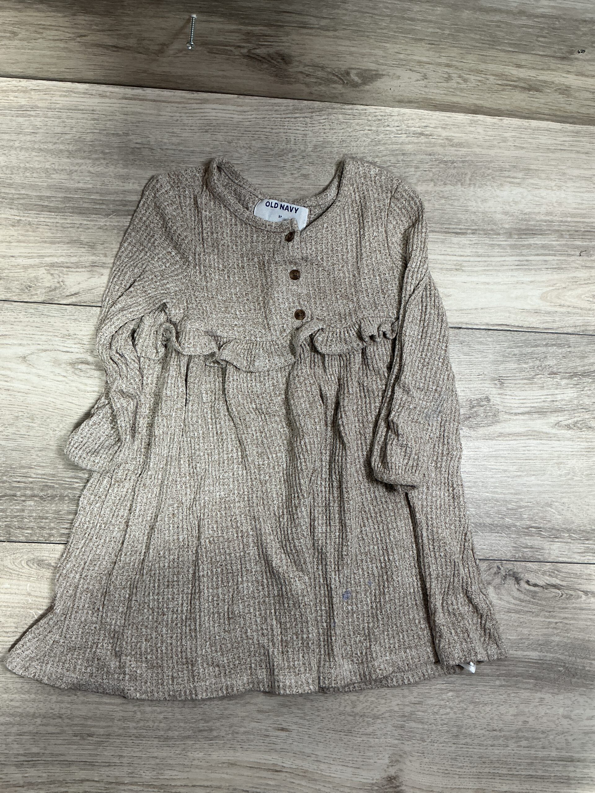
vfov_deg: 61.7
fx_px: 665
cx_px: 298
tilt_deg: -83.7
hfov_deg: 48.2
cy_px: 396
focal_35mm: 29
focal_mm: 3
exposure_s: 1/50
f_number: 1.8
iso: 50
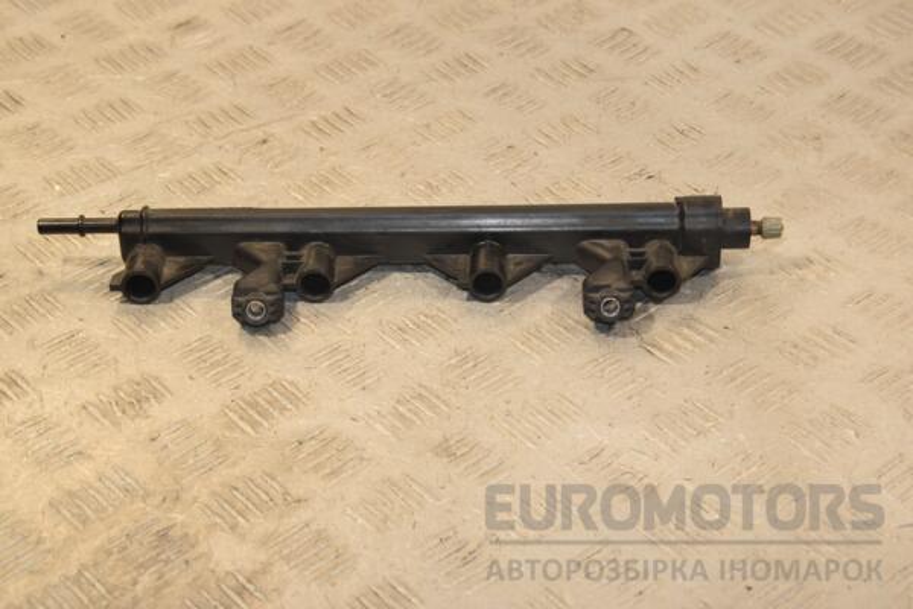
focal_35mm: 78
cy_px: 304
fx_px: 1978
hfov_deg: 26.0
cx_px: 456
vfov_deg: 17.5
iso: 800
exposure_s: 1/200
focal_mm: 52
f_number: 7.1
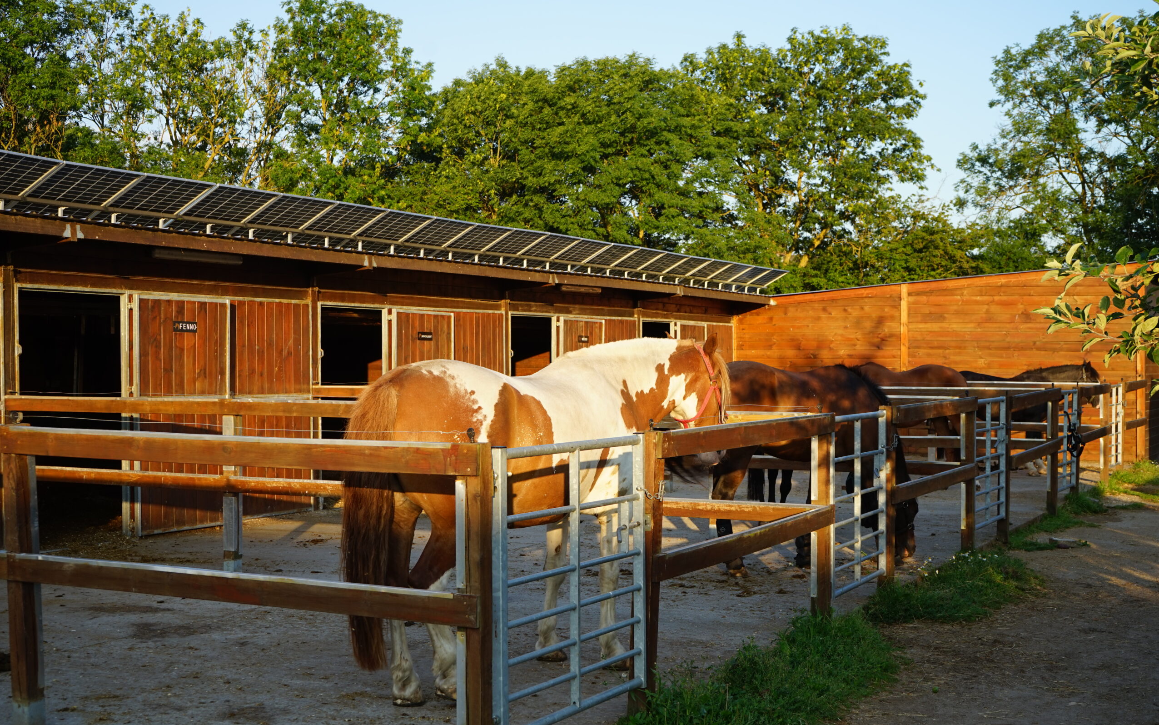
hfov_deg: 44.4
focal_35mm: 45
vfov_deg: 28.6
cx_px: 578
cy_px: 373
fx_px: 1422
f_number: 7.1
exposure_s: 1/100
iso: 100
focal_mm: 44
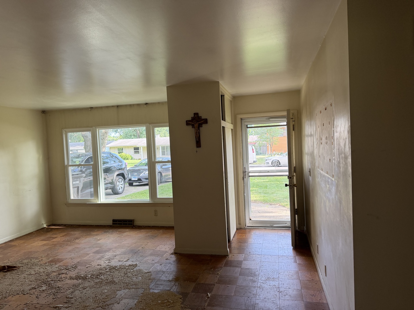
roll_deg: +3.2
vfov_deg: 56.8
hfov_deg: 71.6
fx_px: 287
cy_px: 155
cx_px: 207
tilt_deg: -2.6
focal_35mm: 24
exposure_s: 1/176
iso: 160
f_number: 1.78
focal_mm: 6.76
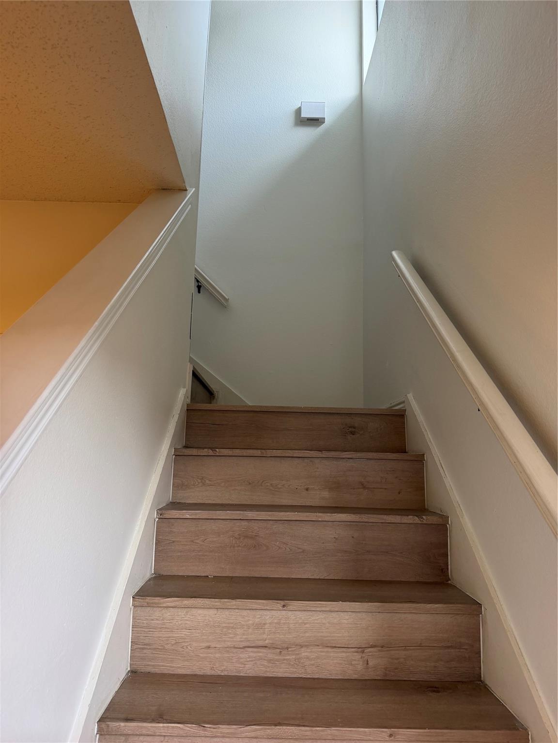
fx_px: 516
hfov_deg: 56.8
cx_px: 279
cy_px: 372
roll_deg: -1.7
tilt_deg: +9.4
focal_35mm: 24
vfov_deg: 71.6
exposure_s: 1/120
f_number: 1.78
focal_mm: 6.76
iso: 160
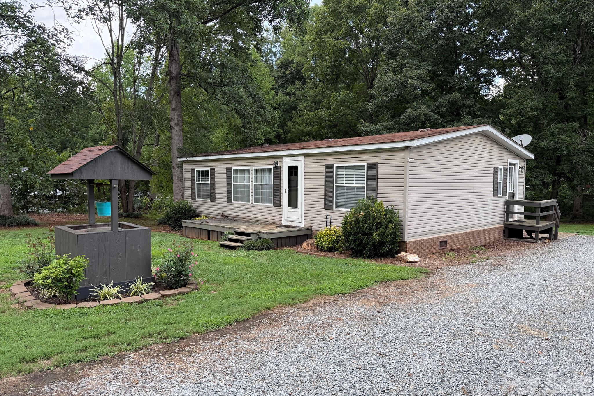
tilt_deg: -3.9
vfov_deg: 51.3
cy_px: 207
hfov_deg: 71.5
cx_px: 297
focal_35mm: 25
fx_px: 412
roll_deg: +0.2
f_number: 1.78
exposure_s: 1/232
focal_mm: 6.76
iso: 80
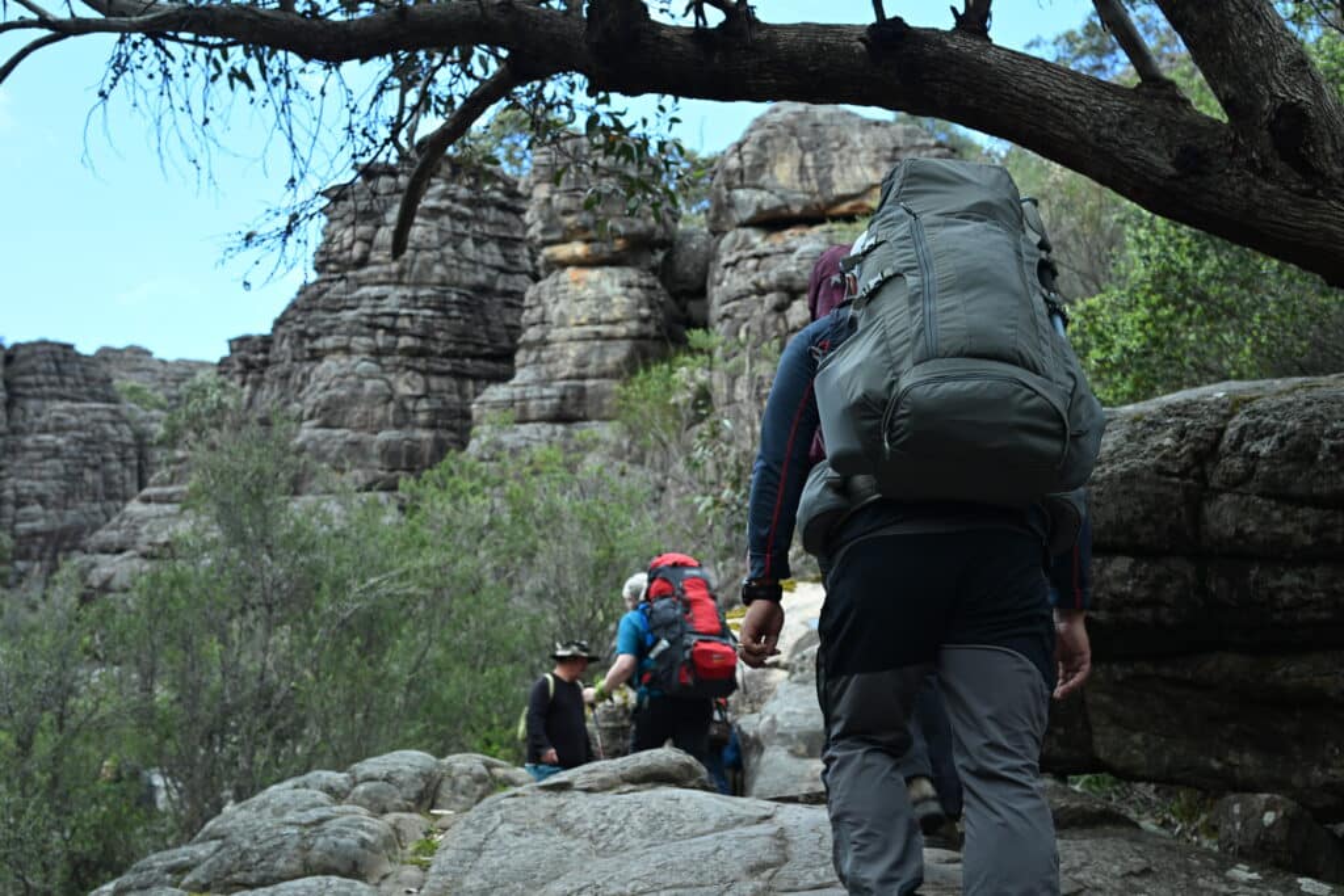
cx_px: 672
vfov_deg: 33.4
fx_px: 1493
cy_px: 448
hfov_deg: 48.5
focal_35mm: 40
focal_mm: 40
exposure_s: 1/125
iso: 200
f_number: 6.3
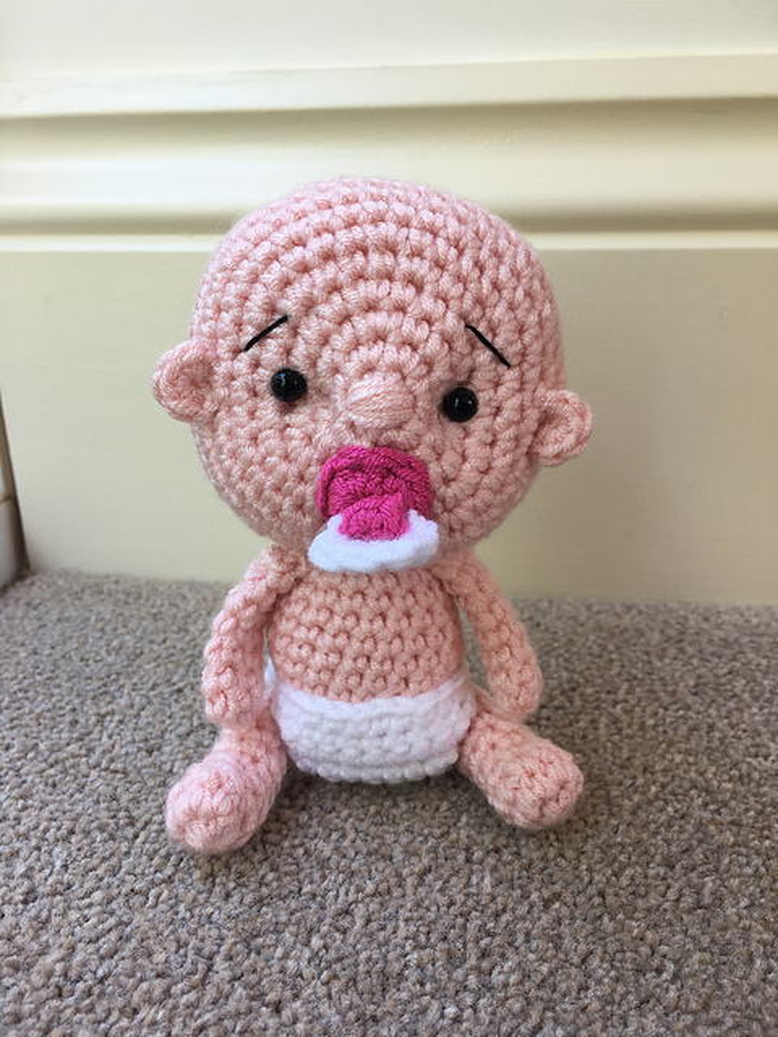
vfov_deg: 61.7
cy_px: 518
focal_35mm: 29
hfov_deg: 48.2
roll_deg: +1.0
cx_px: 389
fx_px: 869
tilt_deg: -20.2
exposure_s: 1/50
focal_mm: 4.15
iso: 32
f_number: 2.2
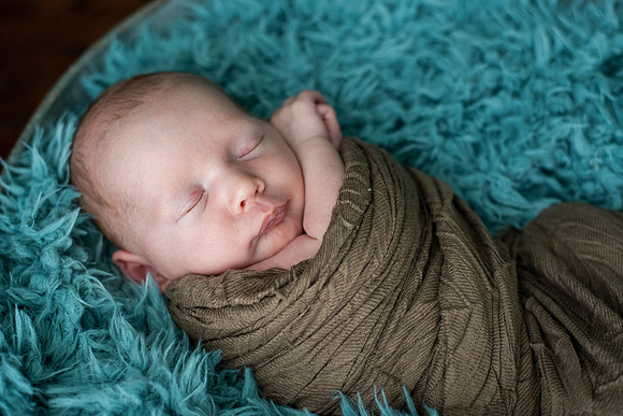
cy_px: 208
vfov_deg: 27.0
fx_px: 865
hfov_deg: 39.6
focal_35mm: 50
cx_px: 312
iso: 1000
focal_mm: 50
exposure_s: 1/200
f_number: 3.2
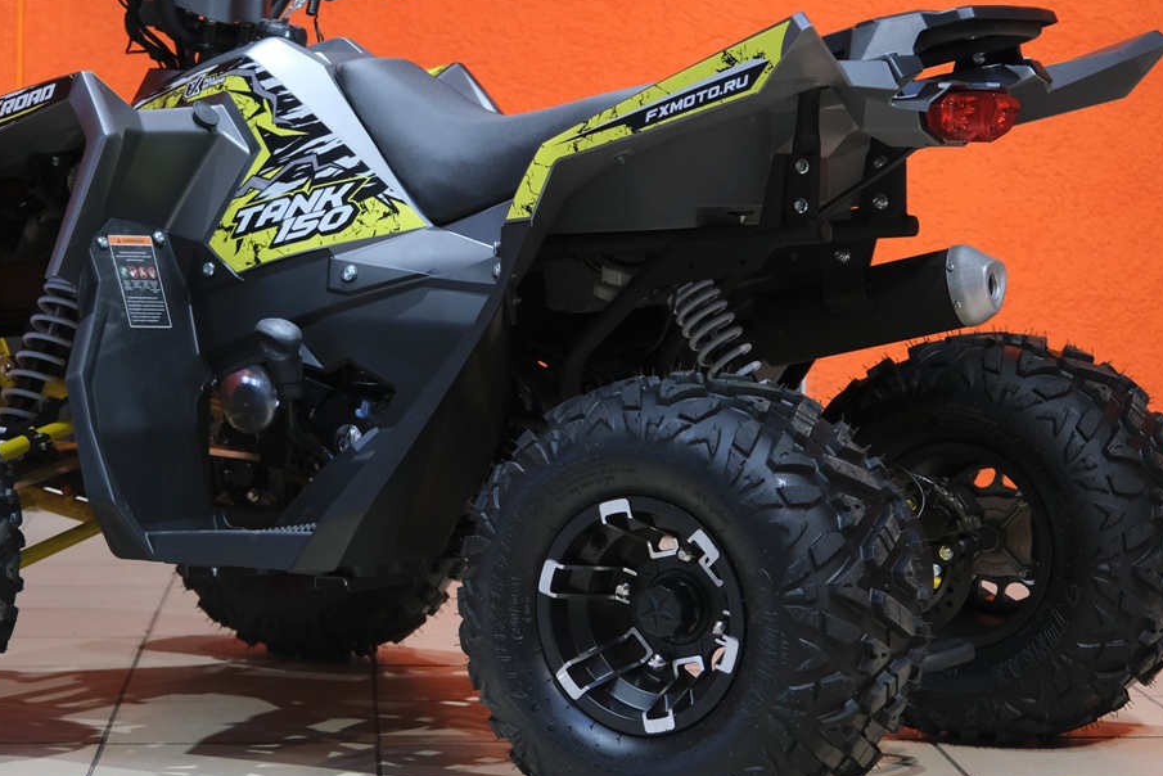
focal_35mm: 99
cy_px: 183
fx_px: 3199
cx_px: 316
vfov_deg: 13.8
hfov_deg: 20.5
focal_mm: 37.6
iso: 1250
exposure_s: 1/100
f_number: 4
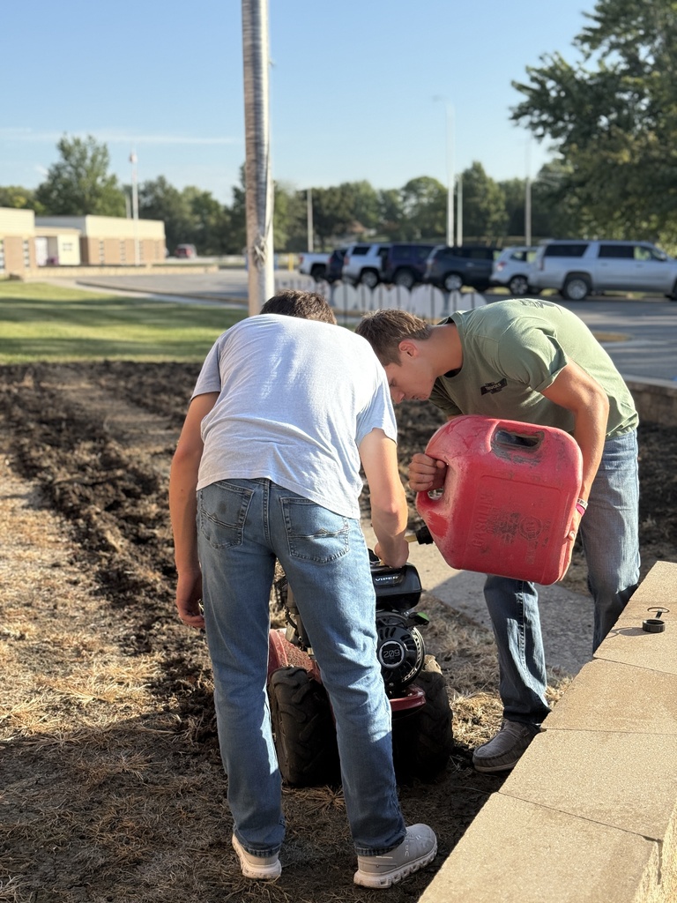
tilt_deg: -9.7
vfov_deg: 39.7
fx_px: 1252
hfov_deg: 30.3
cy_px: 452
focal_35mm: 48
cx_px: 338
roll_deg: +1.4
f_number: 1.78
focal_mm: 6.76
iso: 80
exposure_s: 1/3378
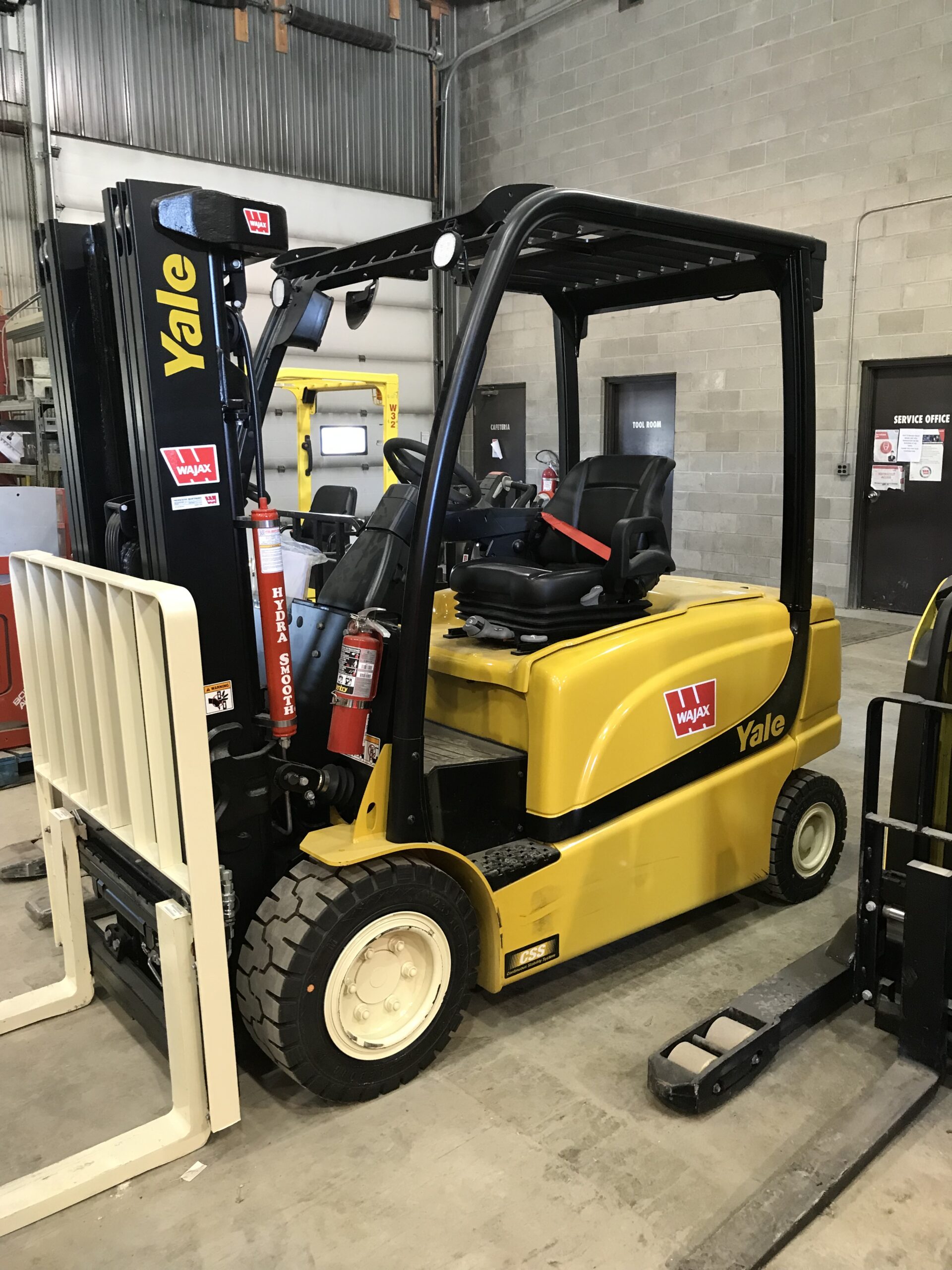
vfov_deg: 63.4
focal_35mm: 28
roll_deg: +1.5
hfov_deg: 49.7
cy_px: 635
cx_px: 476
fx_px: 1027
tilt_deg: -8.5
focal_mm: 3.99
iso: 50
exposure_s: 1/15
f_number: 1.8
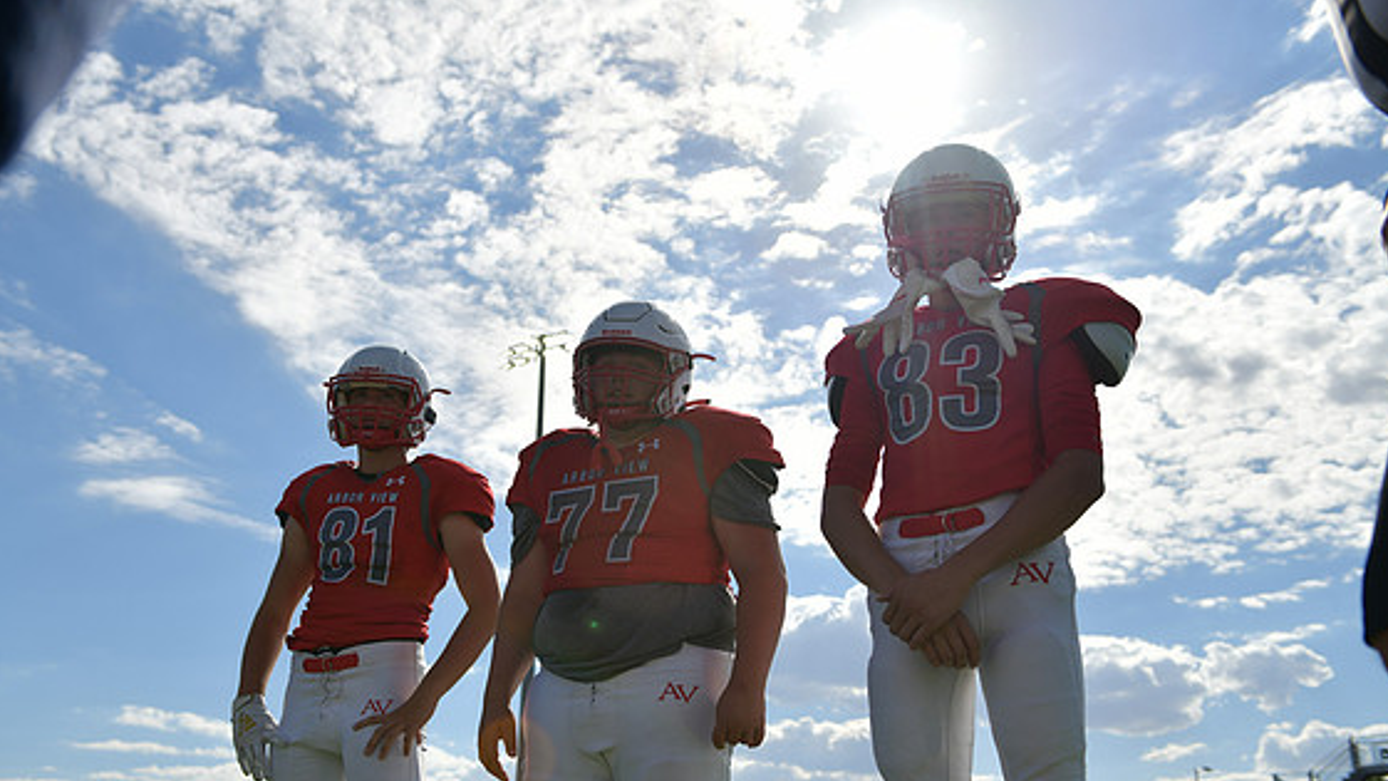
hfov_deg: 52.8
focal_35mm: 38
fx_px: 1399
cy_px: 472
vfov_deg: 31.1
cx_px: 677
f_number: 3.5
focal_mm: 35
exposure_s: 1/2000
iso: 64
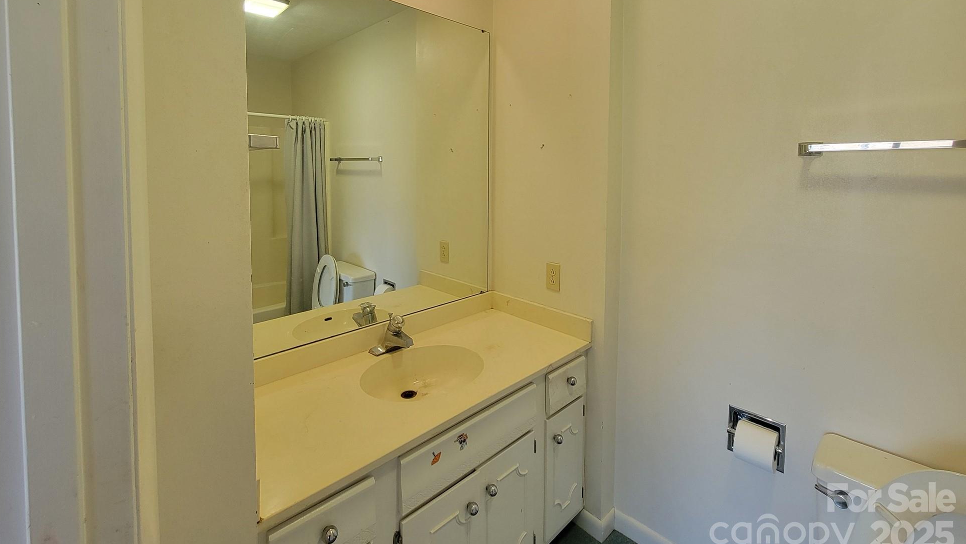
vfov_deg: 69.0
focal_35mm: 15
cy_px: 193
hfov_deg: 103.0
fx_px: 384
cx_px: 481
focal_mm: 2.2
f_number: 2.2
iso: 160
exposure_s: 1/60
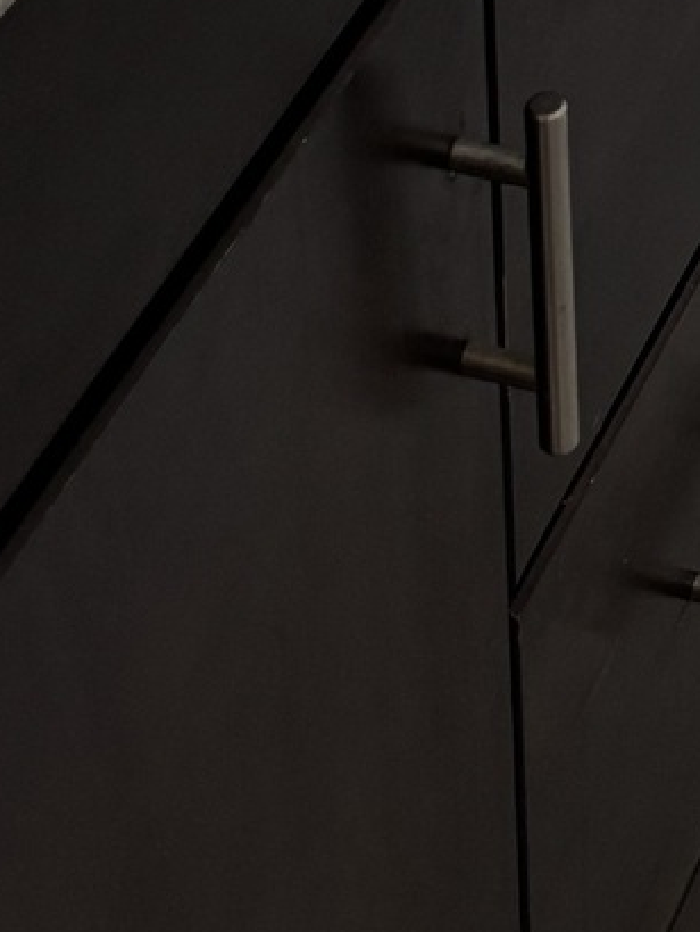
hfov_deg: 9.7
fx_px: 3932
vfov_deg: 11.6
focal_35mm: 146
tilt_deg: -23.1
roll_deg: -2.9
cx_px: 1220
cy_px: -1125
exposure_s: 1/120
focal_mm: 5.96
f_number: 1.6
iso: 125
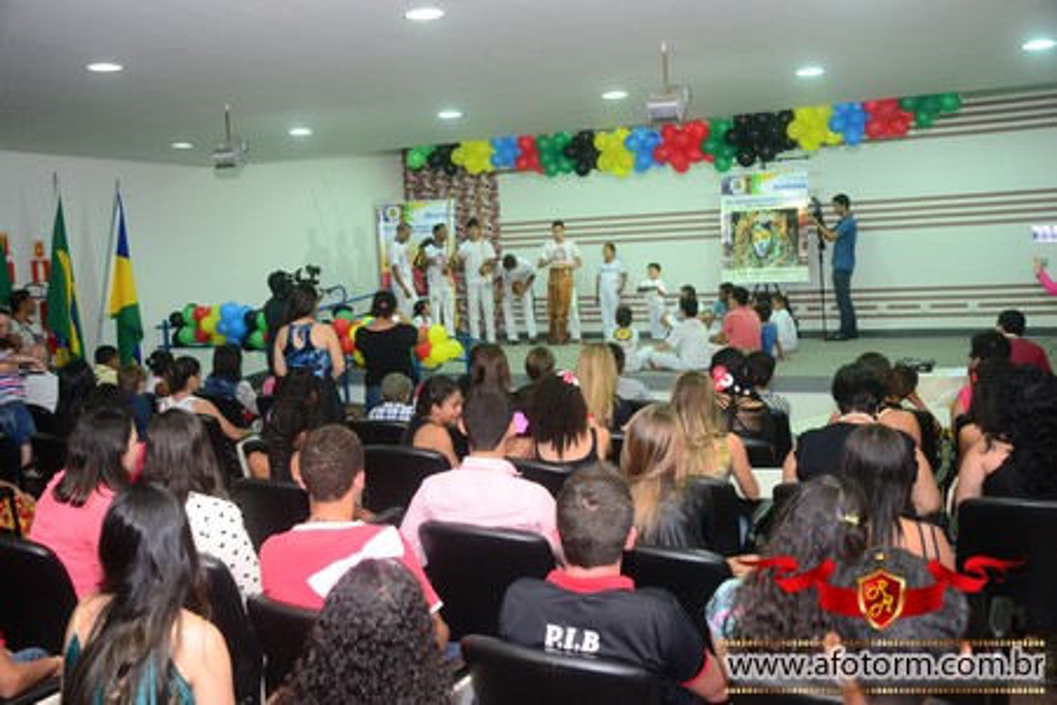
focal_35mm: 36
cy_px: 352
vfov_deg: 36.9
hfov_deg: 53.1
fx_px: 1057
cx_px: 528
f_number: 3.8
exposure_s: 1/80
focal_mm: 24
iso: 1600
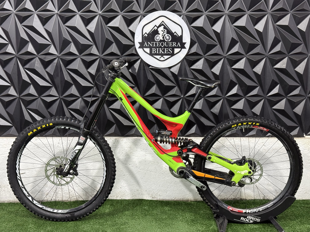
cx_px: 155
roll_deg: -0.5
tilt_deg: -8.8
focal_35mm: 48
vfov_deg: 30.3
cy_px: 116
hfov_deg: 39.7
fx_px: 430
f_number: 1.78
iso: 200
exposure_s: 1/60
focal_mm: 6.76
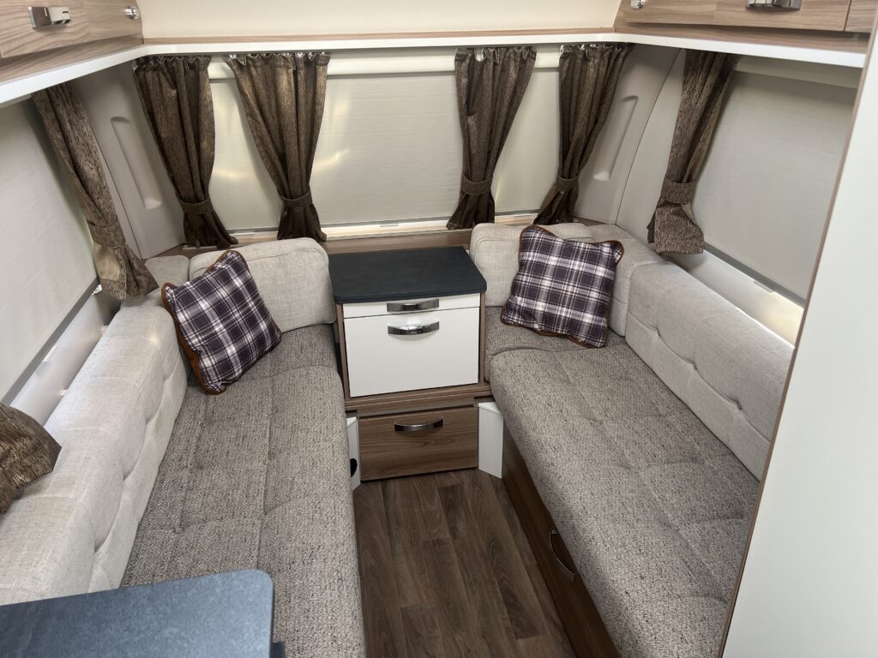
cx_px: 439
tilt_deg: -24.4
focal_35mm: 26
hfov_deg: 67.3
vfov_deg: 53.1
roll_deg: -0.6
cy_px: 329
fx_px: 659
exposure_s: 1/121
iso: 100
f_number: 1.5
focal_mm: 5.7
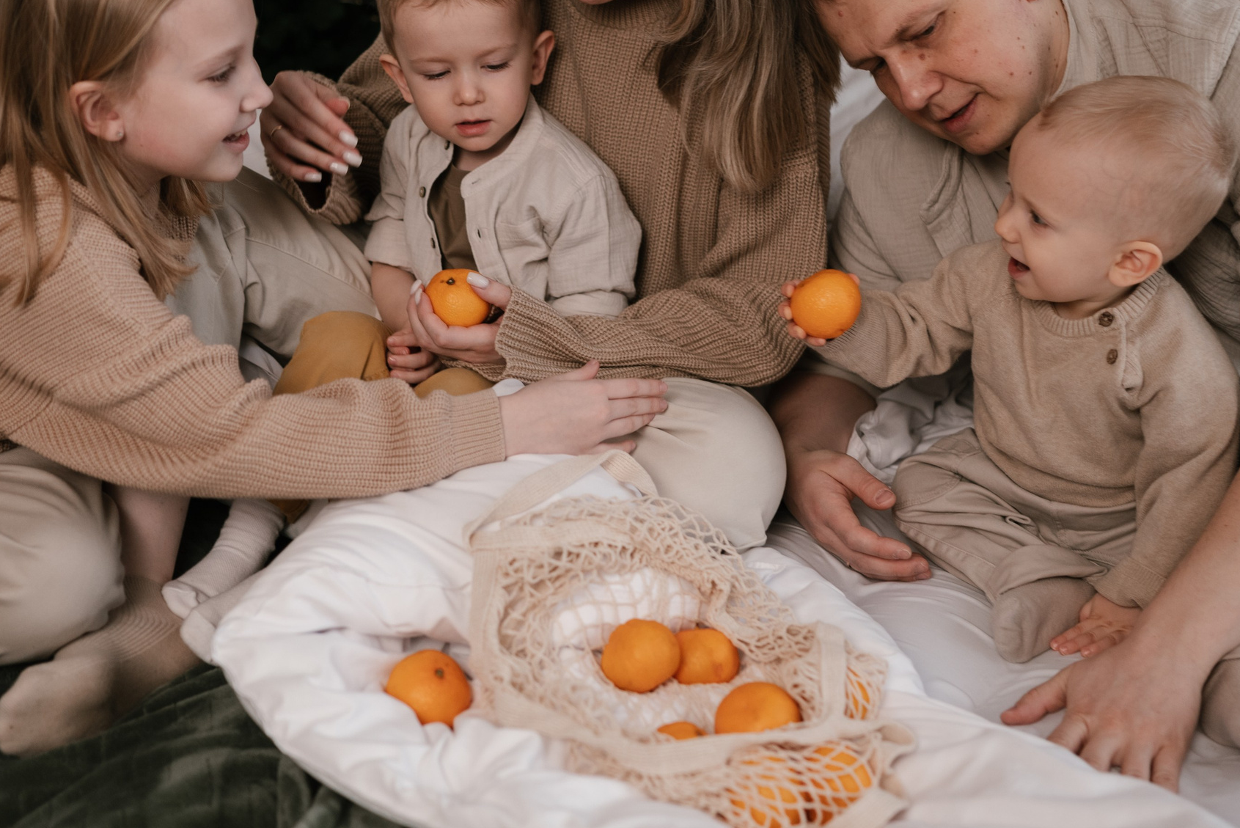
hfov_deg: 37.5
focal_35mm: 53
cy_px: 319
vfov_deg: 25.5
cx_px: 596
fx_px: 1826
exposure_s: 1/320
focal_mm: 35
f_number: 2.2
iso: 320
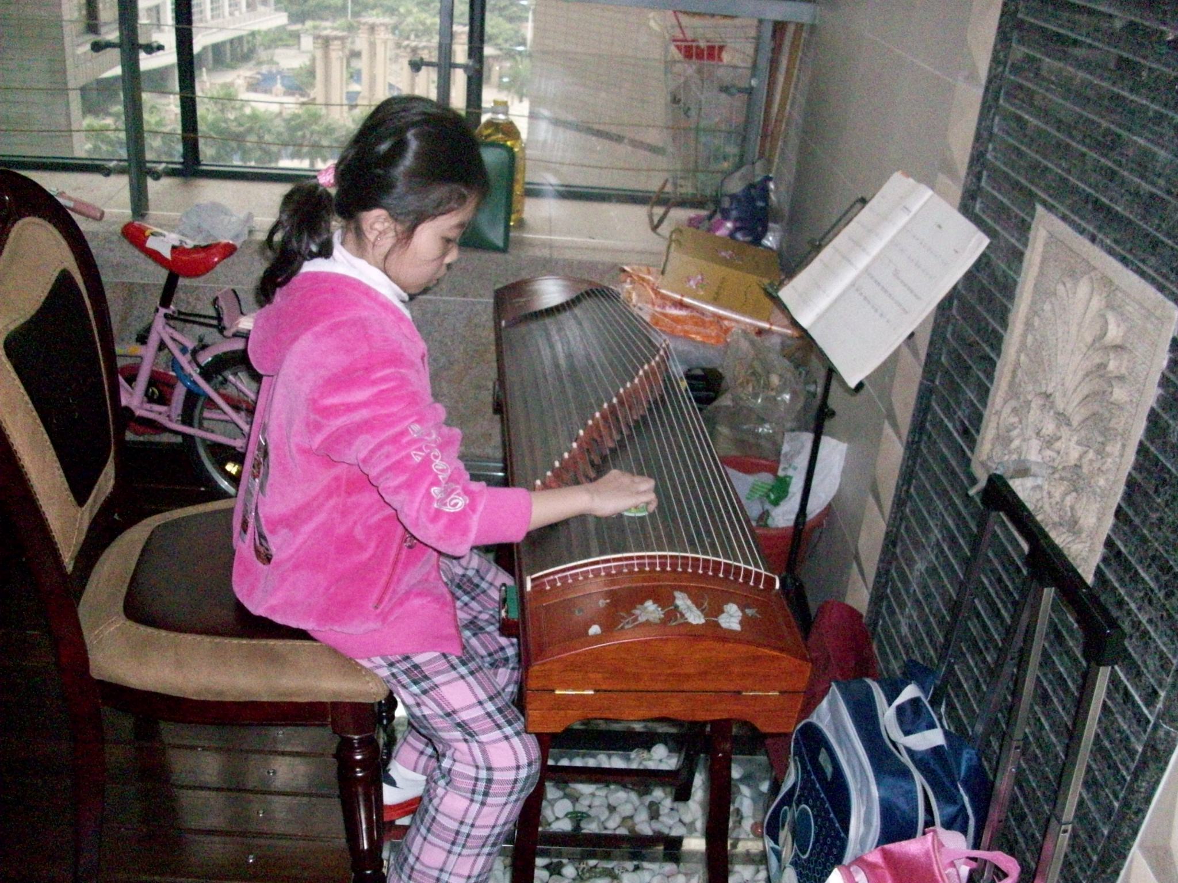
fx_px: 1157
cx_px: 589
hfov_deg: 54.0
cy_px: 442
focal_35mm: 34
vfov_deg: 41.8
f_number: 2.8
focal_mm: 5.7
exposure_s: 1/128
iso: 800
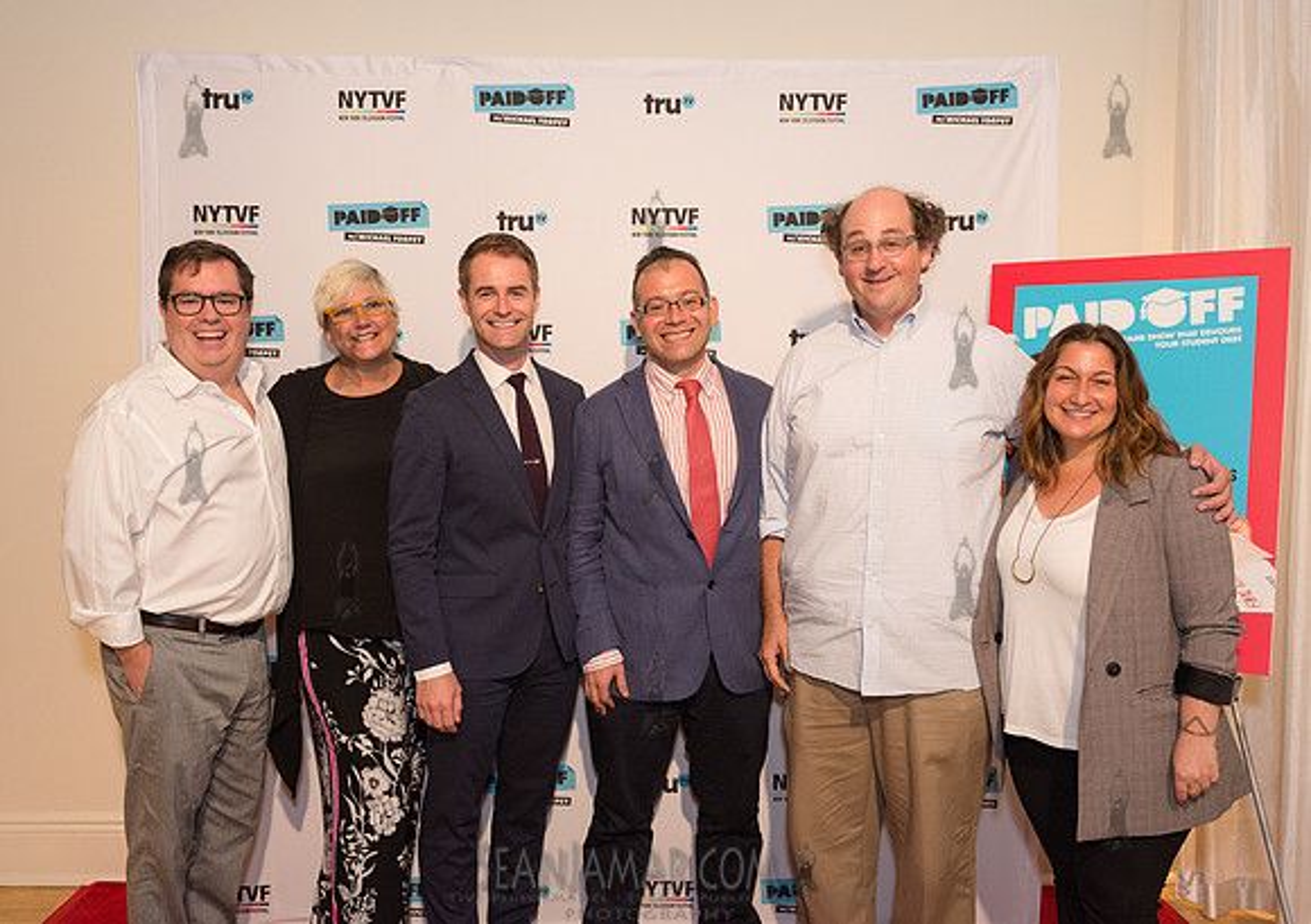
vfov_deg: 44.6
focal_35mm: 30
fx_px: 1127
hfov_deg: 60.4
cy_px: 441
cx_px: 630
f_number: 4
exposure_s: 1/500
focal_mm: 28
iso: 2500
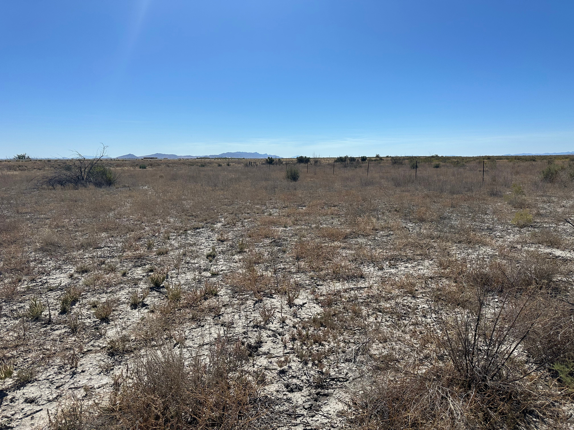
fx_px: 398
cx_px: 287
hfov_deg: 71.6
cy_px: 215
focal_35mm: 24
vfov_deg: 56.8
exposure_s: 1/9709
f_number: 1.78
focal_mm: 6.86
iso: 80
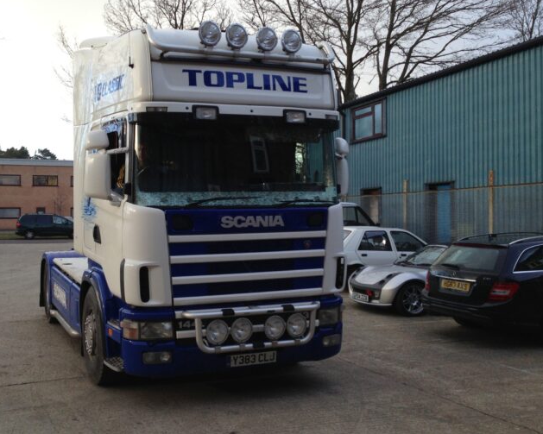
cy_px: 212
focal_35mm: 41
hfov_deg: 44.6
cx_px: 217
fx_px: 659
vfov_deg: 36.5
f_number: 2.4
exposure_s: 1/222
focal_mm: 4.13
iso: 50
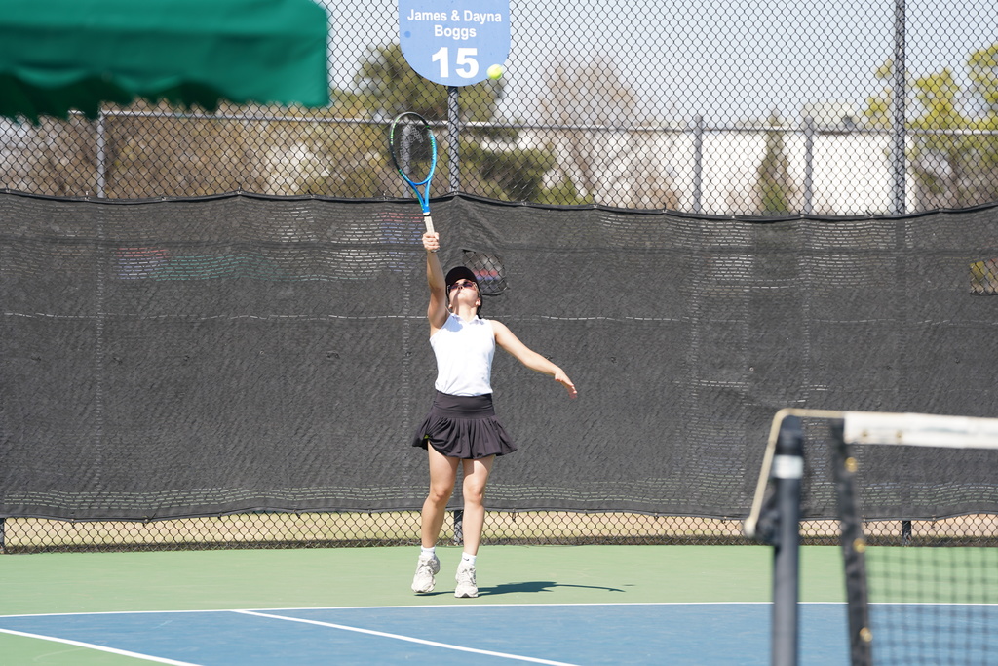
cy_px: 333
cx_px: 499
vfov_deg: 6.9
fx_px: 5545
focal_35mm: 200
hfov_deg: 10.3
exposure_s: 1/500
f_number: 4.5
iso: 100
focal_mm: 200
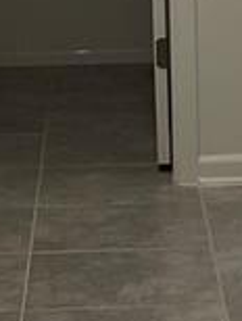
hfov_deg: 7.4
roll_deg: +1.9
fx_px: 1878
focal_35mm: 202
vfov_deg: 9.6
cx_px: 104
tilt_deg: -7.0
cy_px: -98
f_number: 1.6
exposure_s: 1/120
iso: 125
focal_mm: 5.1
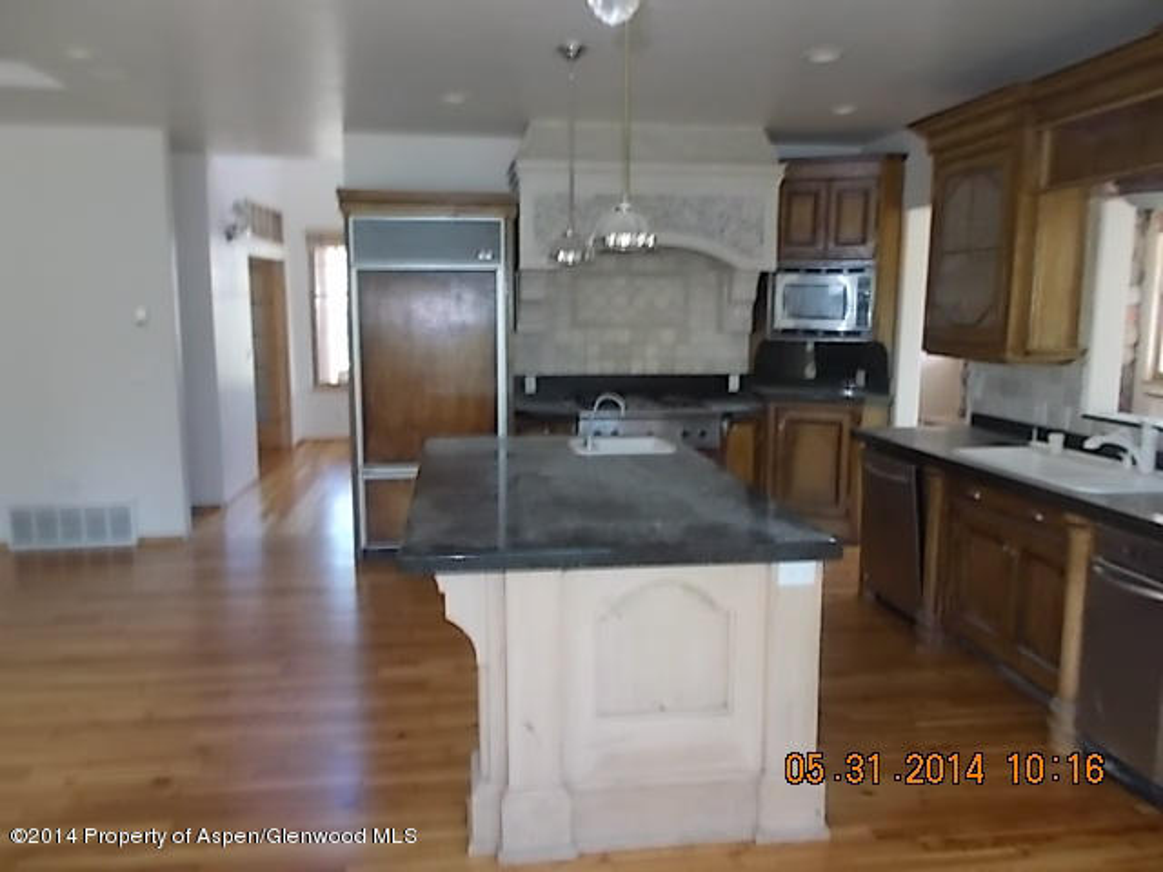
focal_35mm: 26
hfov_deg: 67.3
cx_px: 582
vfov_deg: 53.1
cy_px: 436
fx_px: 874
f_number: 3.2
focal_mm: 4.6
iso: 200
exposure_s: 1/25
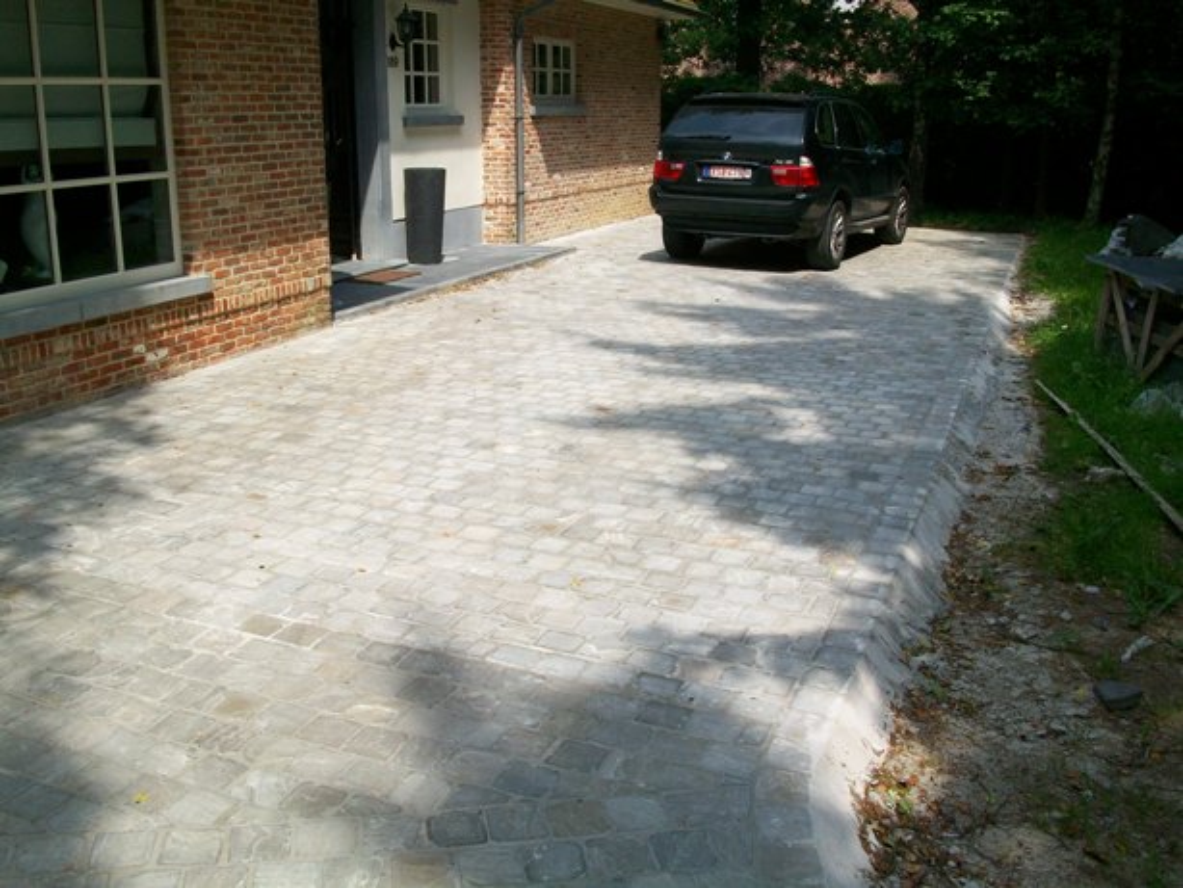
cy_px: 444
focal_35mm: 34
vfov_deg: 41.8
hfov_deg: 53.9
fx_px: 1162
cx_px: 592
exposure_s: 1/223
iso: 80
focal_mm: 5.7
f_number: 5.5
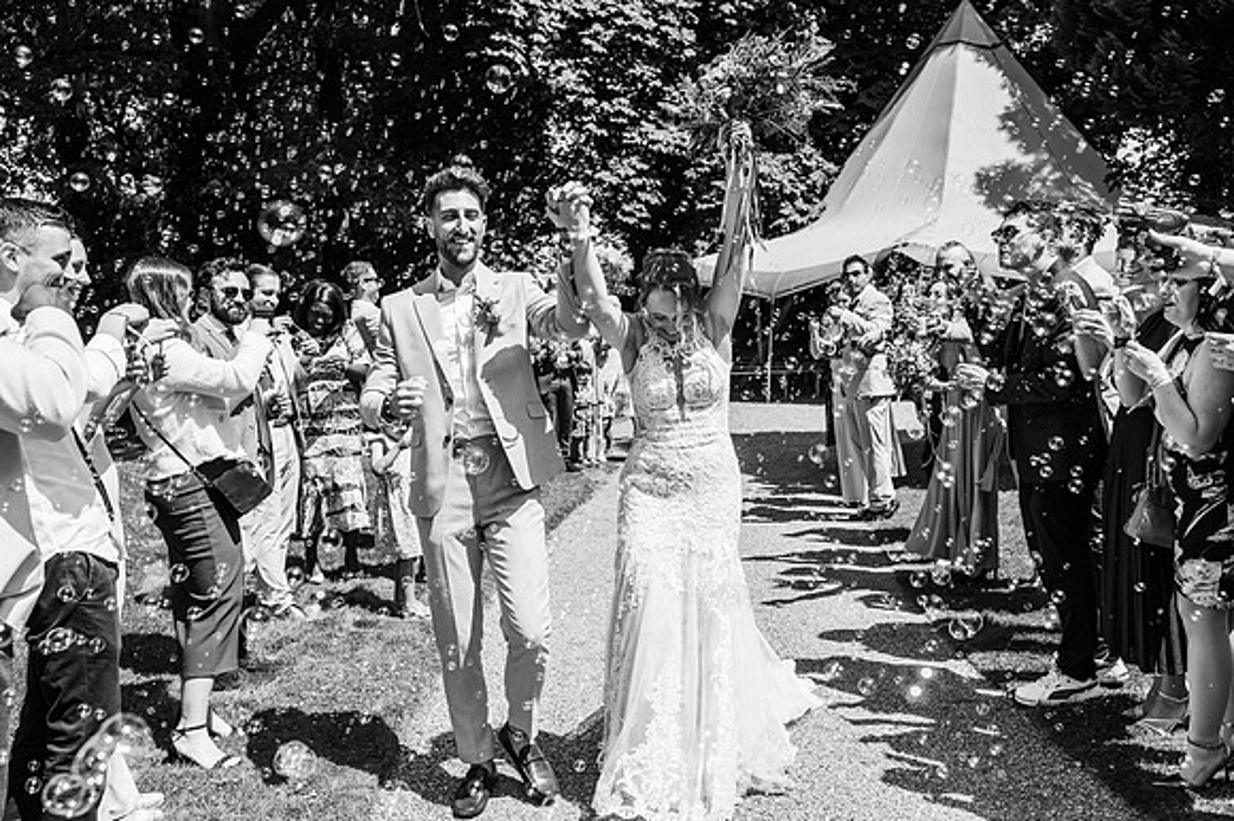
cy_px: 410
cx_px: 617
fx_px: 1199
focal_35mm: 35
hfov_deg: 54.5
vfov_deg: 37.8
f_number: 4.5
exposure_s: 1/1250
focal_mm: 35
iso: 100
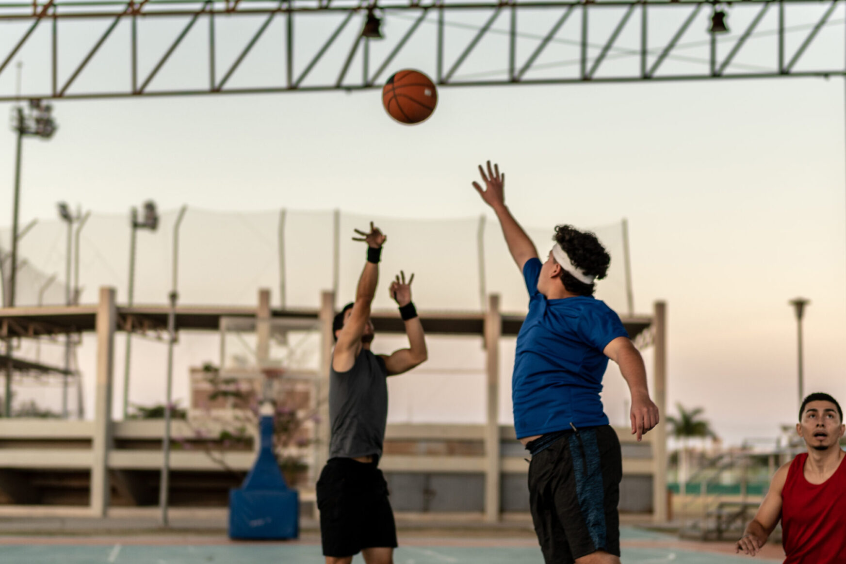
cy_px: 302
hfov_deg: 30.9
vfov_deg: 20.9
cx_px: 479
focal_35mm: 65
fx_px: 1528
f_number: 1.2
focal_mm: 35
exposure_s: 1/500
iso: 50
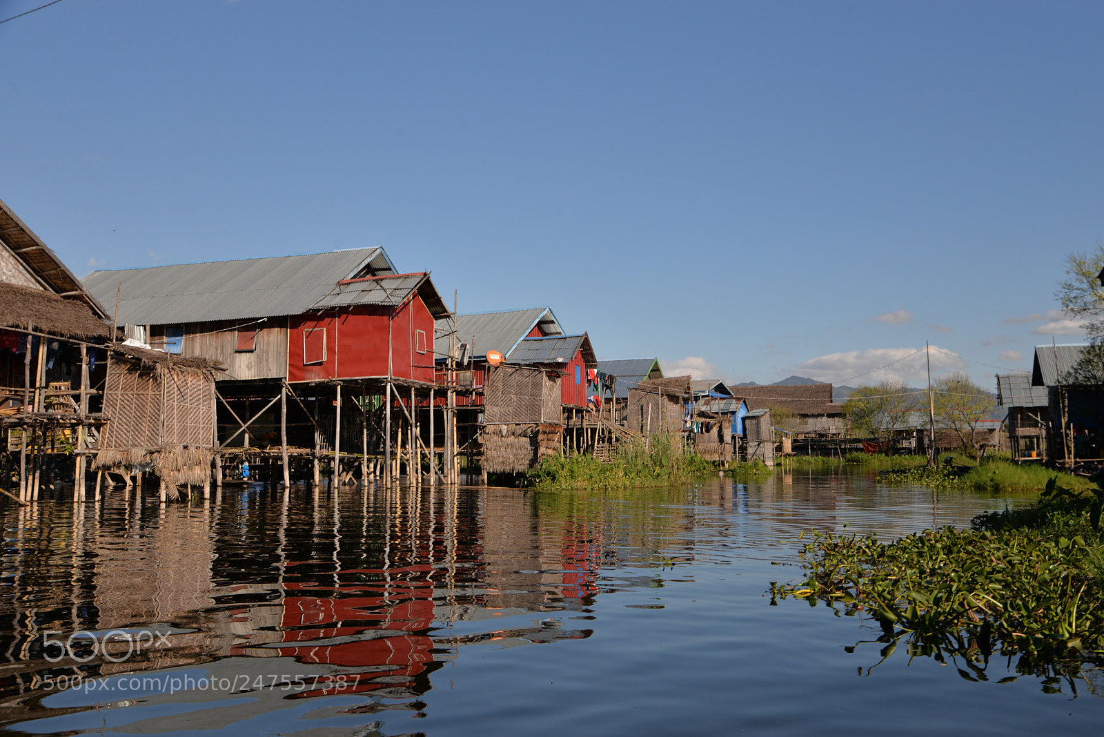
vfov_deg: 41.1
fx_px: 982
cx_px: 552
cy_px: 368
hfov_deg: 58.7
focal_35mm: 32
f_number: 7.1
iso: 200
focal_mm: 32
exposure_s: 1/320
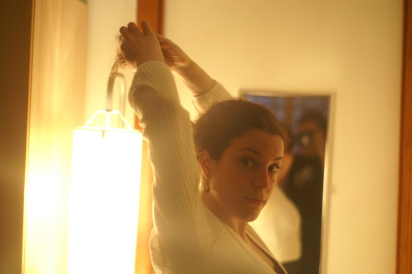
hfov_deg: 27.0
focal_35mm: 75
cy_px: 137
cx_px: 206
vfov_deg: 18.1
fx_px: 857
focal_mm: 50
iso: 125
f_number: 2
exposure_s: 1/30
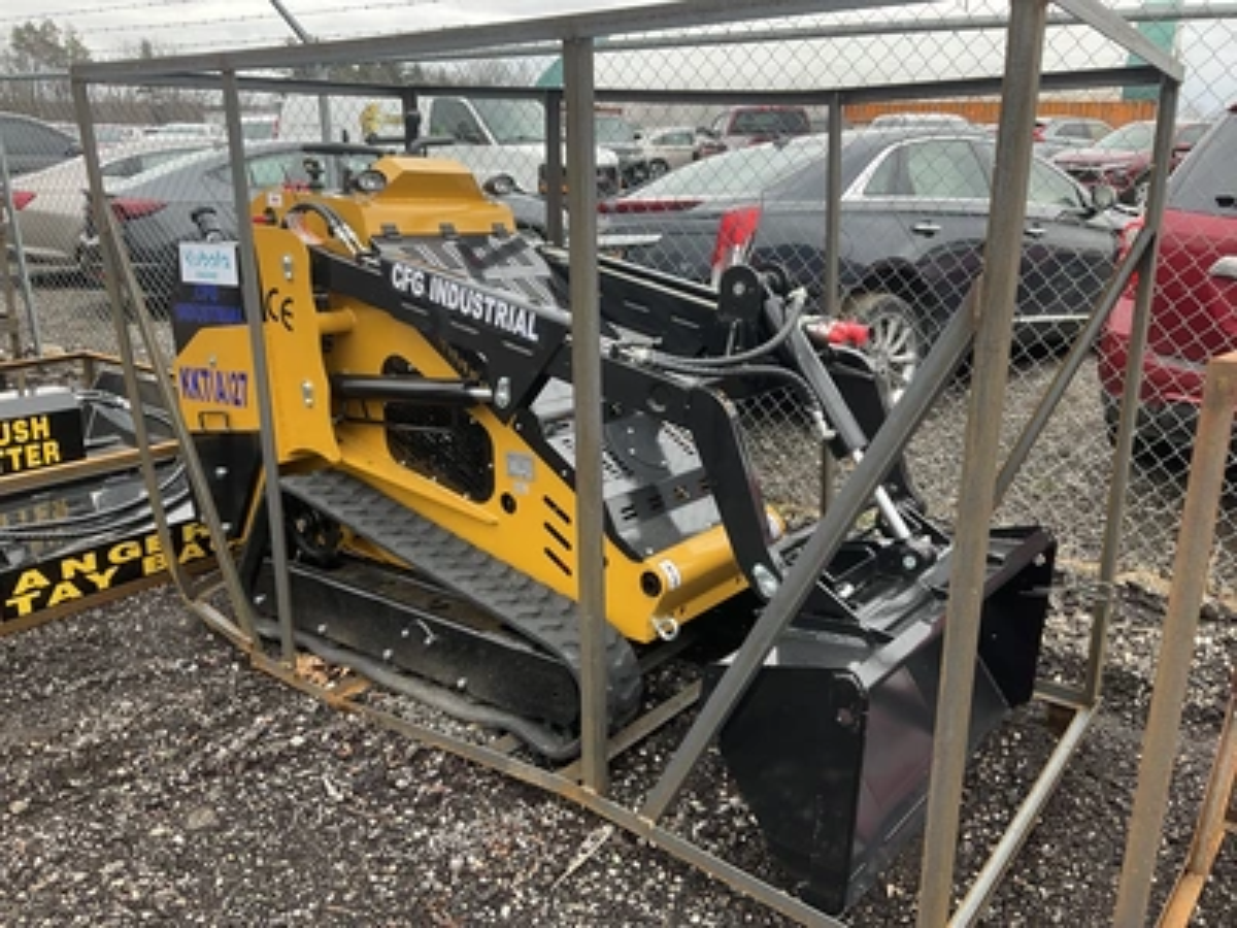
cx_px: 618
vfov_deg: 48.2
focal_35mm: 29
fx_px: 1036
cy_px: 464
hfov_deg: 61.7
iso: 25
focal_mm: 3
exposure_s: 1/203
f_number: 1.8
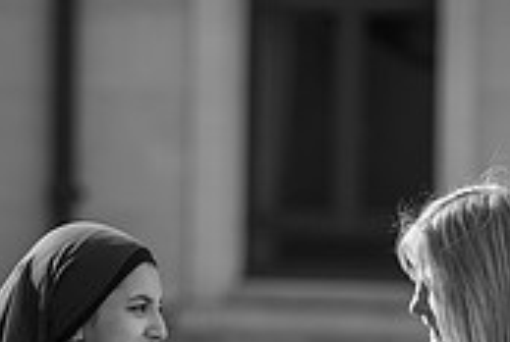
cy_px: 473
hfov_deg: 5.0
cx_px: 162
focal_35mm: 408
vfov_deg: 3.4
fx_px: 5790
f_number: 2.8
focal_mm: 122
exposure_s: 1/2000
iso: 100
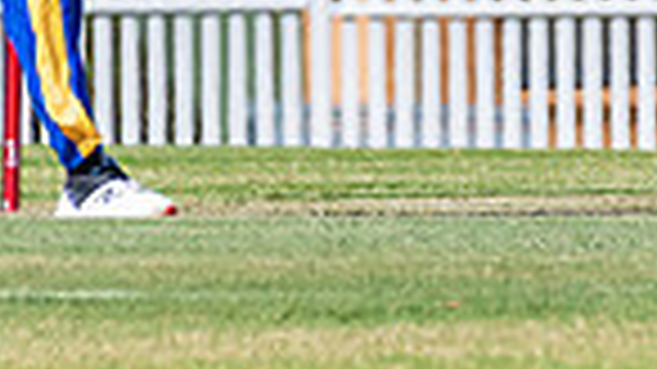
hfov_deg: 0.8
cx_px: 355
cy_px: -98
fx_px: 45452
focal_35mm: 2610
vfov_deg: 0.5
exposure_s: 1/1600
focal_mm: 400
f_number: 7.1
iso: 320
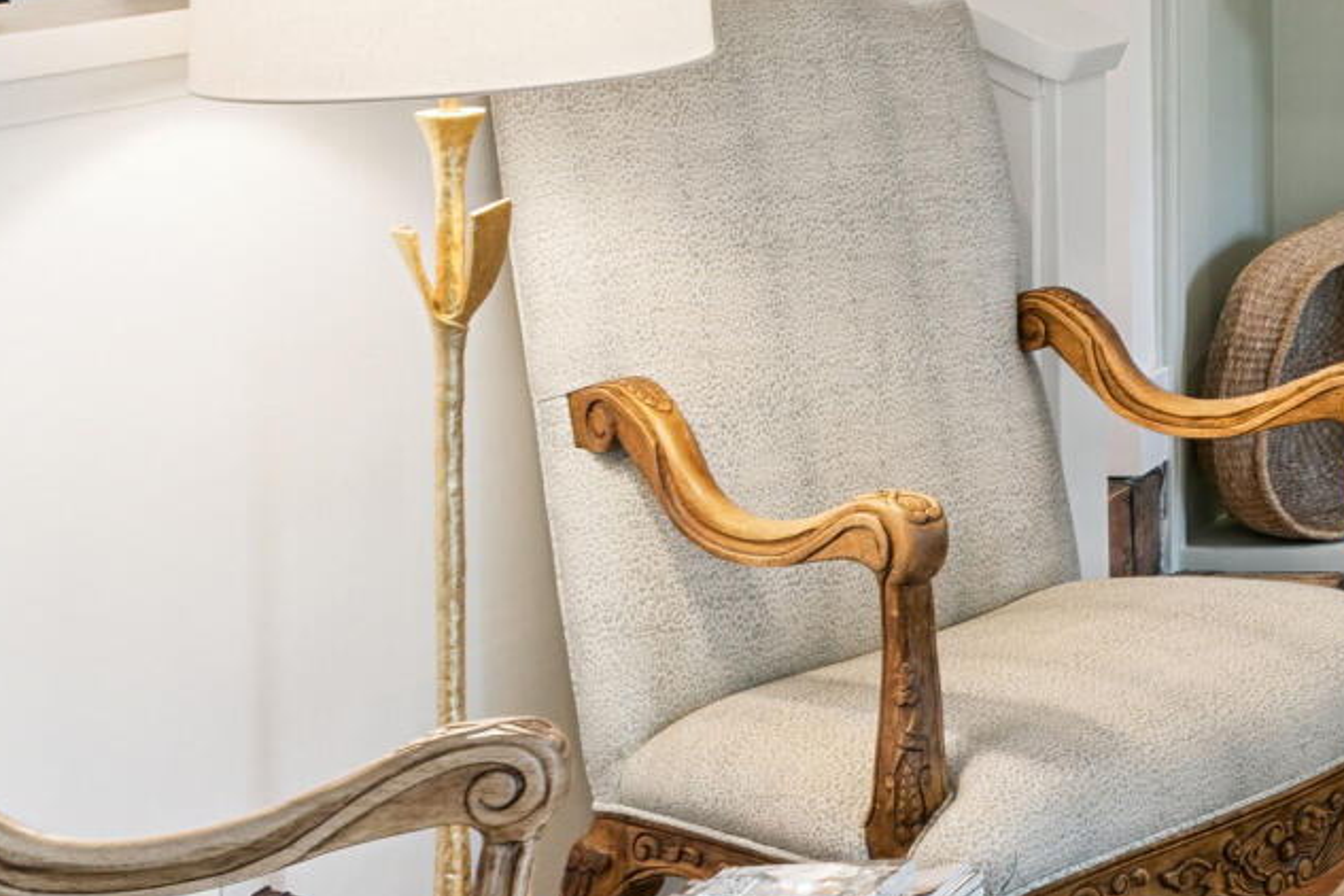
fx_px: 3360
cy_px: -260
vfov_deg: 14.6
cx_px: 2412
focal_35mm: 90
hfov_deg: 18.0
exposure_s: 1/6
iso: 250
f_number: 8
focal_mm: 19
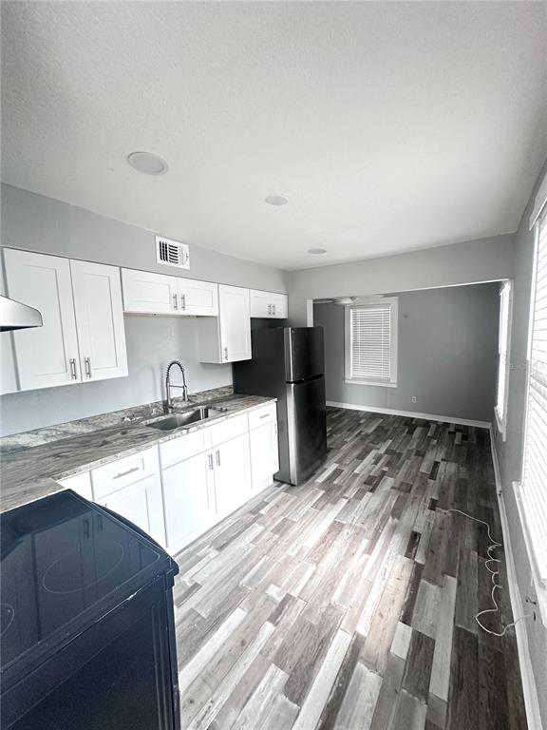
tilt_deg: -5.0
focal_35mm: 14
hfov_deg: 85.7
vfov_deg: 102.1
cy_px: 365
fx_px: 295
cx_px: 274
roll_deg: +2.1
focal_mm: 2.22
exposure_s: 1/99
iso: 250
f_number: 2.2
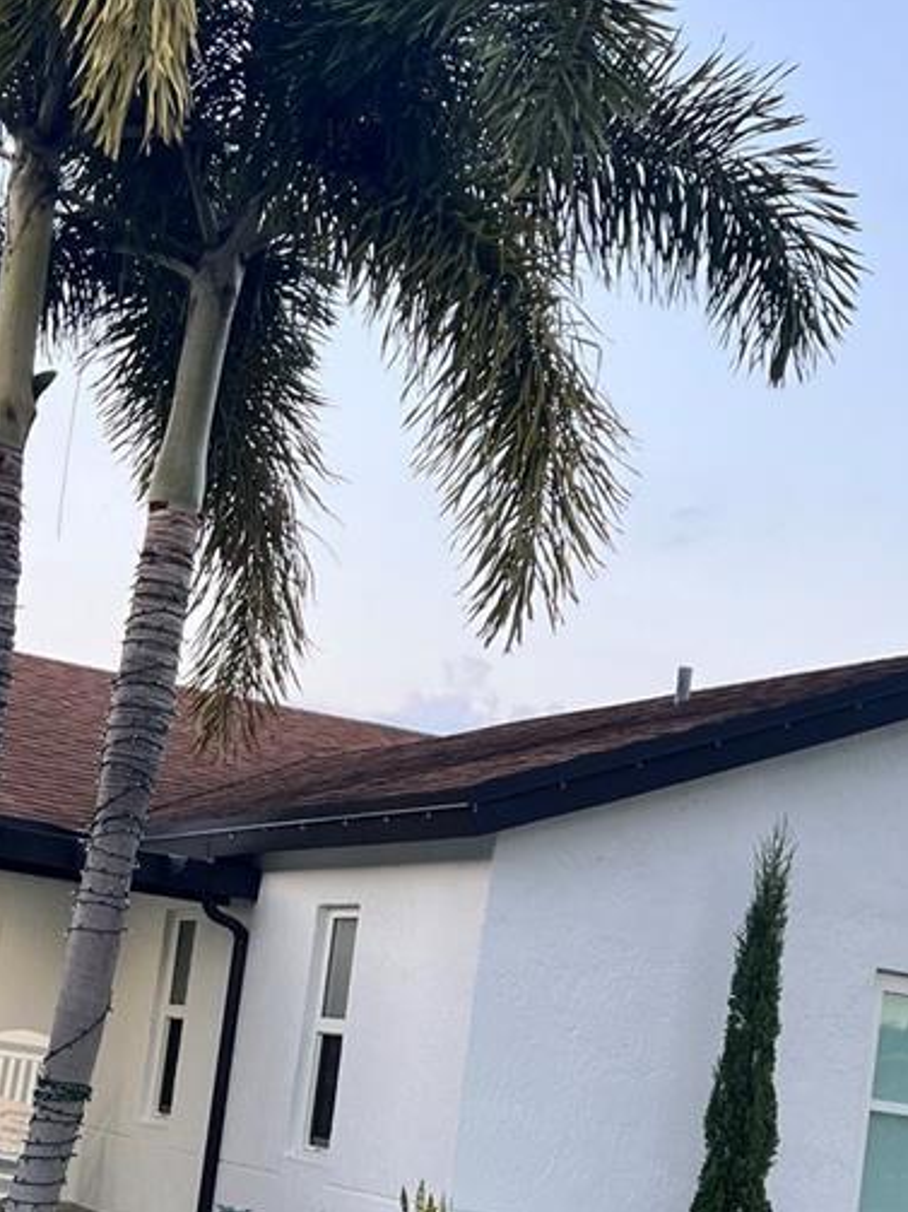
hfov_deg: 23.1
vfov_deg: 30.6
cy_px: 928
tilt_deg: +3.4
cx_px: 116
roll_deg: -7.8
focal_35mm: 62
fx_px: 2169
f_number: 1.5
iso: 50
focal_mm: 5.7
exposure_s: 1/120
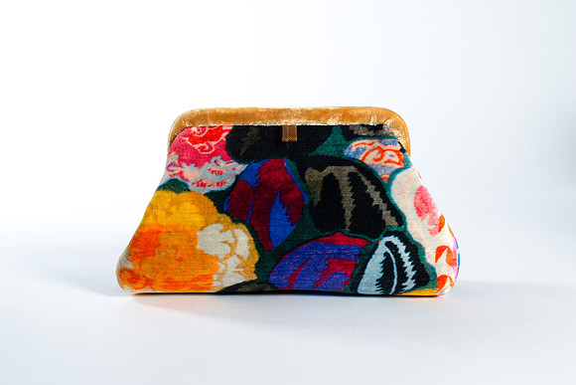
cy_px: 192
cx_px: 288
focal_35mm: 50
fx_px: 800
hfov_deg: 39.6
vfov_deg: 27.0
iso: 200
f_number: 8
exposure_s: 1/200
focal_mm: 50
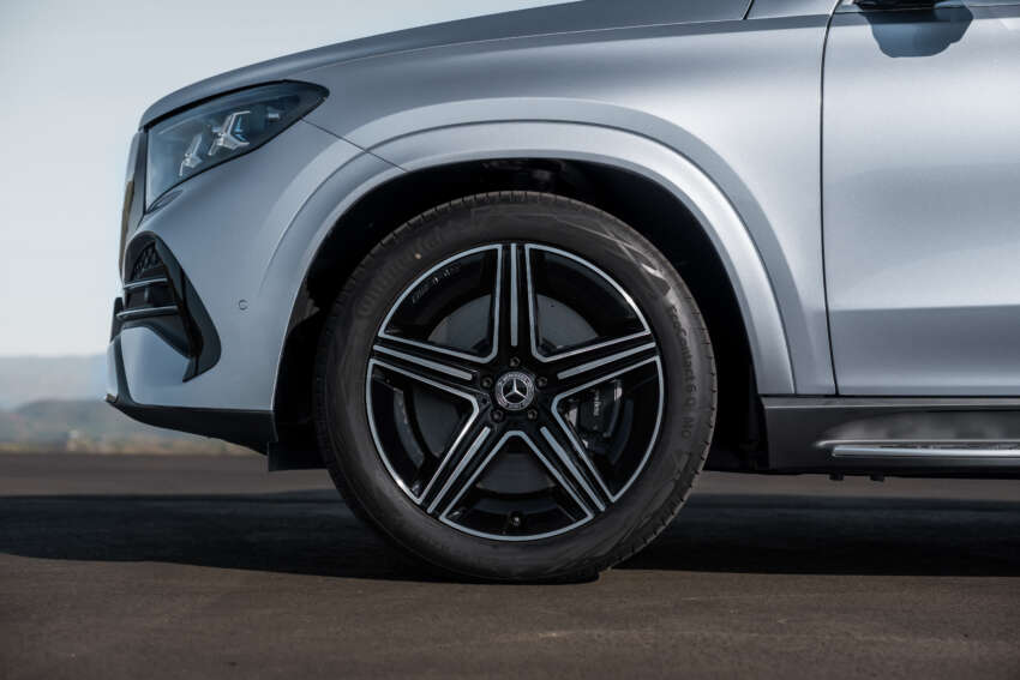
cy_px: 340
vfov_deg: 19.7
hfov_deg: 29.2
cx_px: 510
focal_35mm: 69
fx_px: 1955
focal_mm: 69
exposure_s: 1/5000
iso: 320
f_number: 4
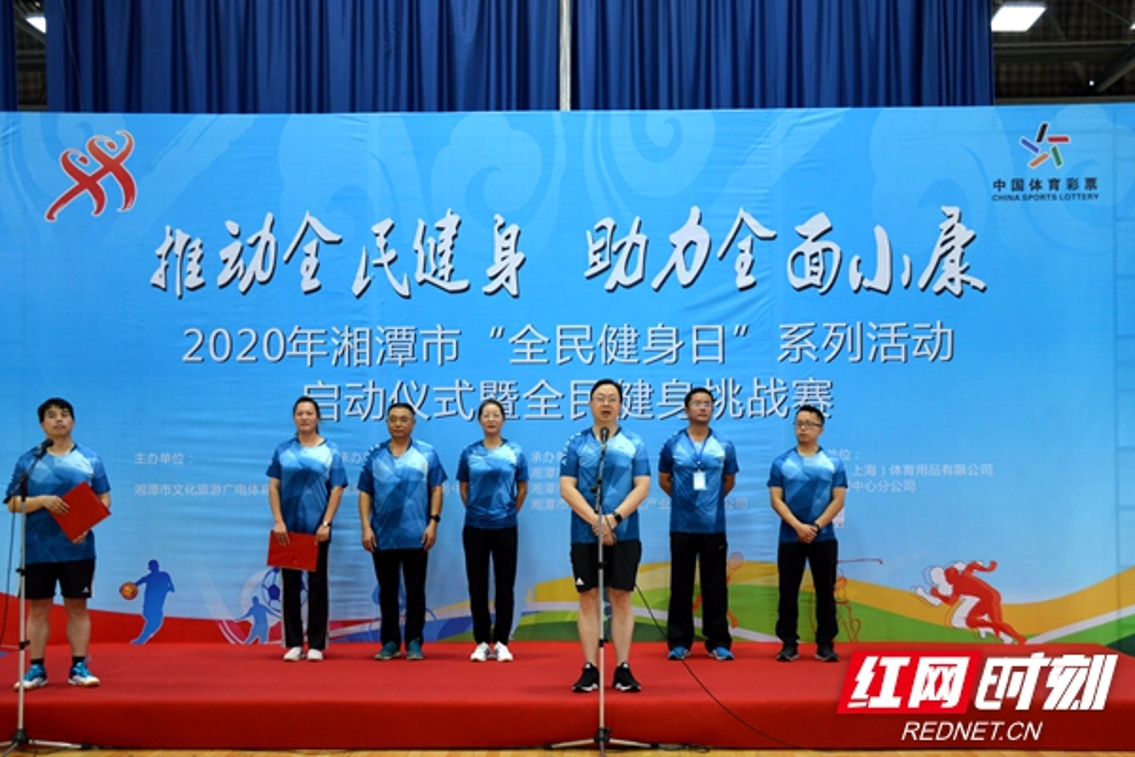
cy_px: 378
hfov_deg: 57.2
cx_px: 568
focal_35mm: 33
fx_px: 1040
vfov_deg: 40.0
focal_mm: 22
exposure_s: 1/30
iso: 280
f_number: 3.5
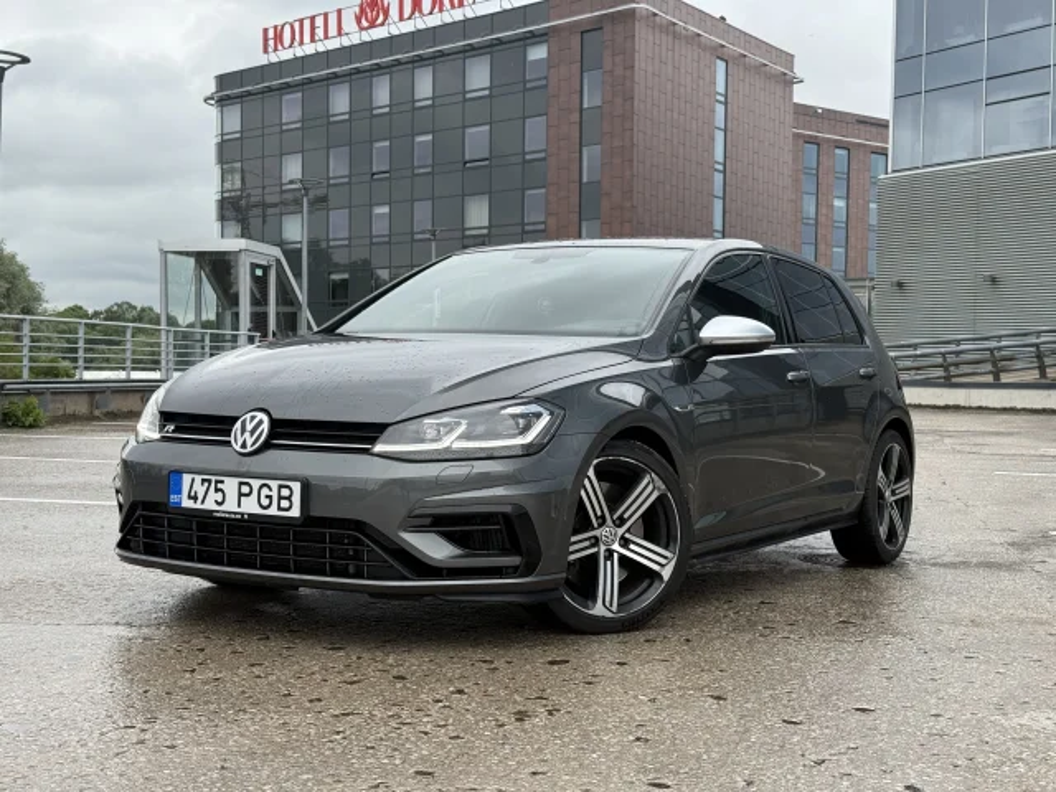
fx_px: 1464
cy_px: 396
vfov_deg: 30.3
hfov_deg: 39.7
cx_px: 528
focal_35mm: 48
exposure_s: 1/917
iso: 64
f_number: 1.78
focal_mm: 6.76
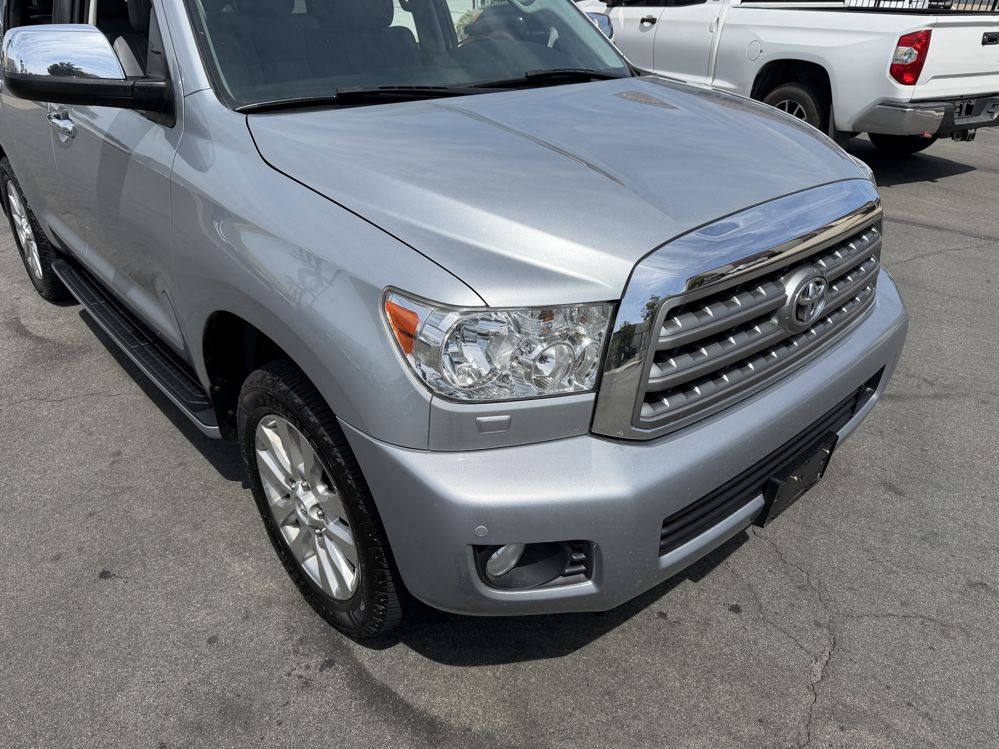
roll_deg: -2.6
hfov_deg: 71.6
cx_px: 500
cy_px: 374
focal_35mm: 24
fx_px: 693
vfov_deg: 56.8
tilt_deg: -29.2
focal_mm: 6.76
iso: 100
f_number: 1.78
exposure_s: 1/7353
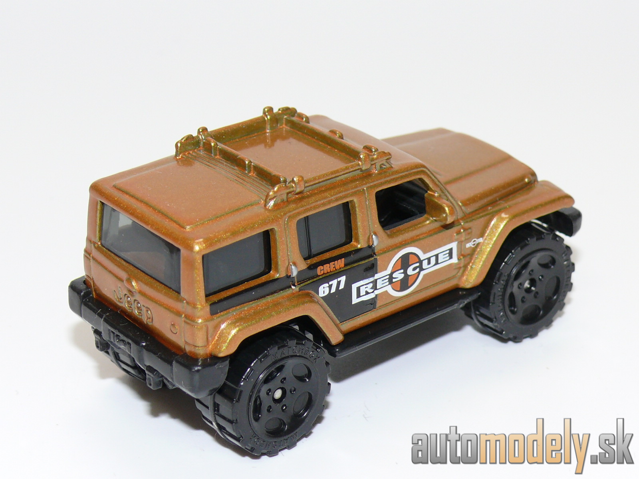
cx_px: 320
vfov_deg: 14.4
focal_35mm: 103
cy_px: 240
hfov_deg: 19.1
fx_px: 1901
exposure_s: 1/30
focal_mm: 13.6
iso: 100
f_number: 4
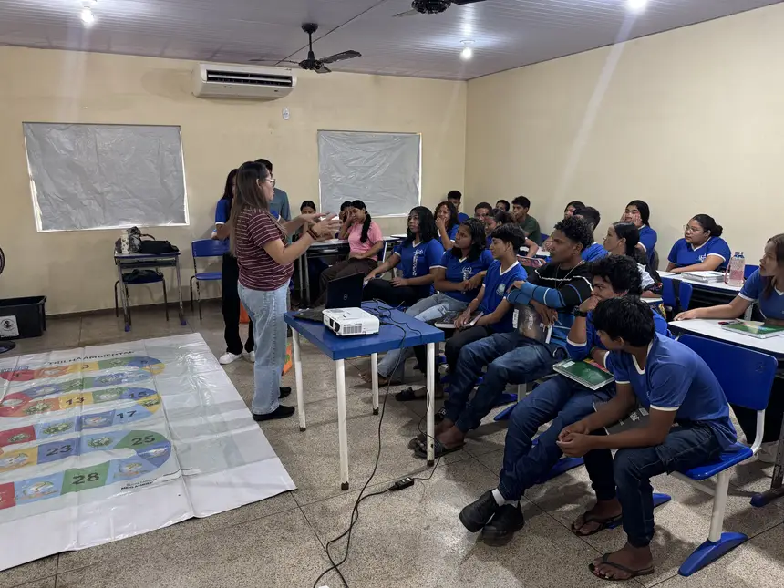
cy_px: 294
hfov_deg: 71.6
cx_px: 392
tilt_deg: -13.7
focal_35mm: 24
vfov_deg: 56.8
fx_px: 544
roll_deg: +0.1
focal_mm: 6.76
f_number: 1.78
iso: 250
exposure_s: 1/60
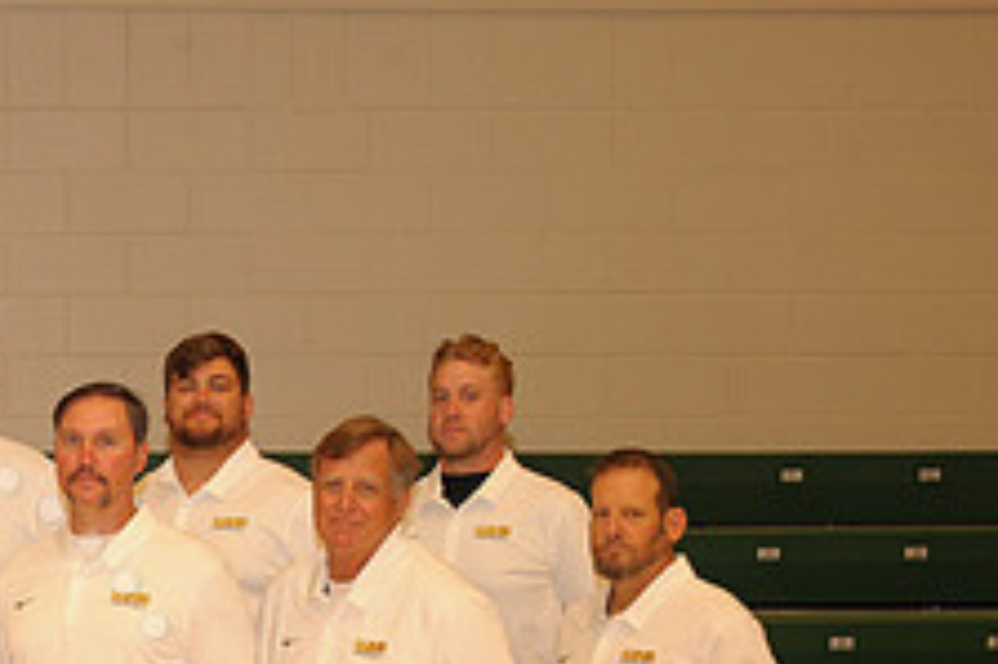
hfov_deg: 16.5
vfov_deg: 11.2
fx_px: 3296
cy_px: 833
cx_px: -200
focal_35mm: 119
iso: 1000
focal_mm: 46
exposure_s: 1/60
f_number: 5.6
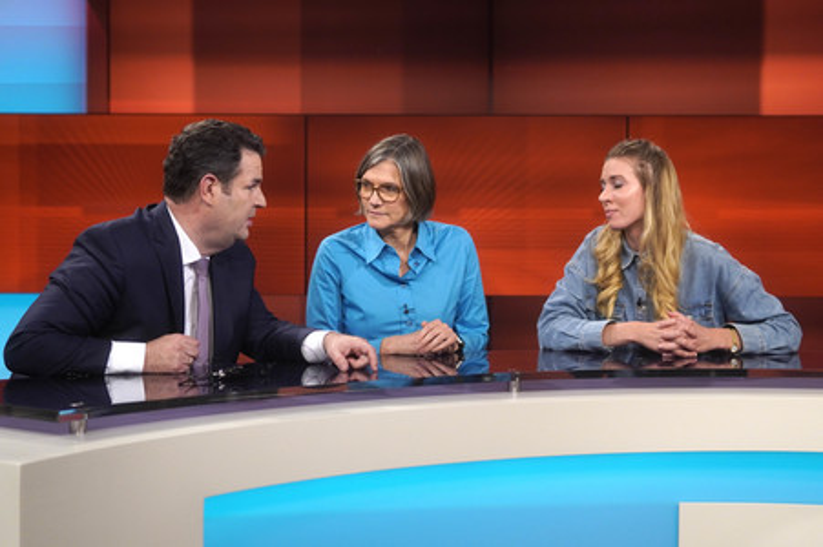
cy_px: 274
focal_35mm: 45
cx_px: 412
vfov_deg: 29.8
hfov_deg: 43.6
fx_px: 1028
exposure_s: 1/640
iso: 640
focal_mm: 30
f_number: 1.4
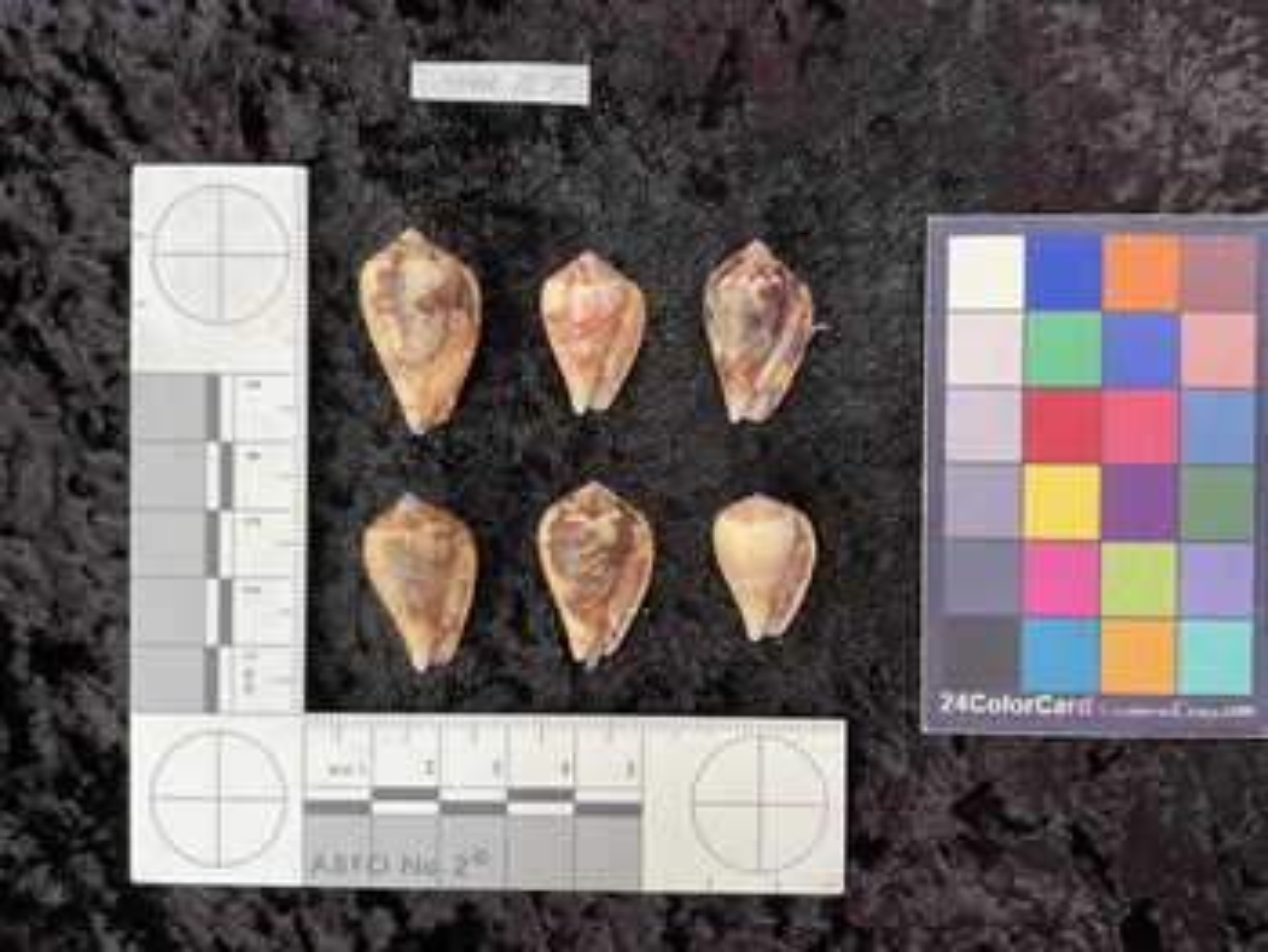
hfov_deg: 61.6
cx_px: 634
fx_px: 1063
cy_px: 476
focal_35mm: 29
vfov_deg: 48.3
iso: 50
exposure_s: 1/120
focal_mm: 3
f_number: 1.8
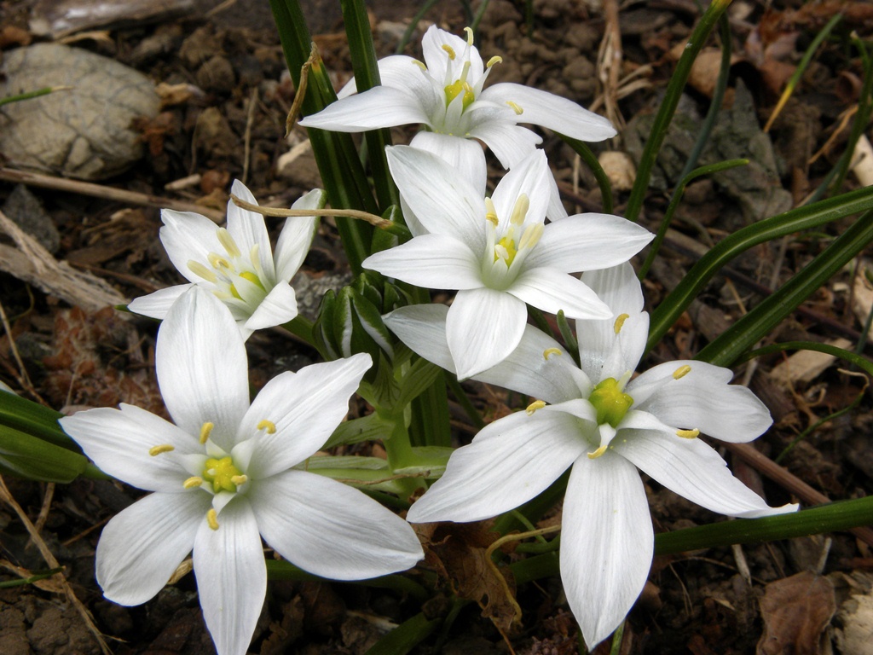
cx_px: 436
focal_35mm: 52
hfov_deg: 36.8
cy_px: 328
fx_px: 1311
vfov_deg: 28.0
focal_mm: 9.2
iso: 64
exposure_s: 1/96.5
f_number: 8
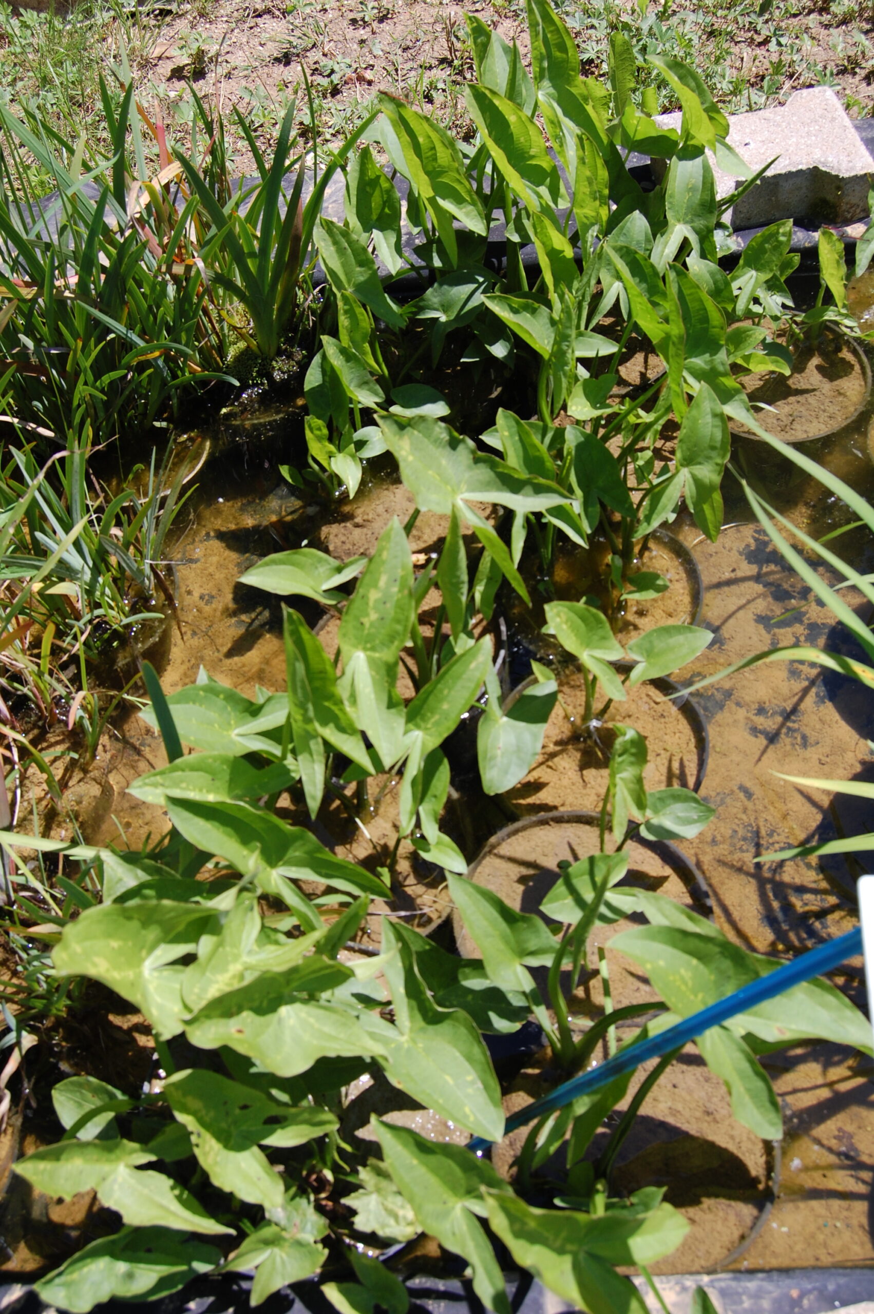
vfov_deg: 53.2
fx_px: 1313
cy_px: 657
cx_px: 437
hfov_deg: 36.8
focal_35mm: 36
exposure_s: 1/250
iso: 200
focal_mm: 24
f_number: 8
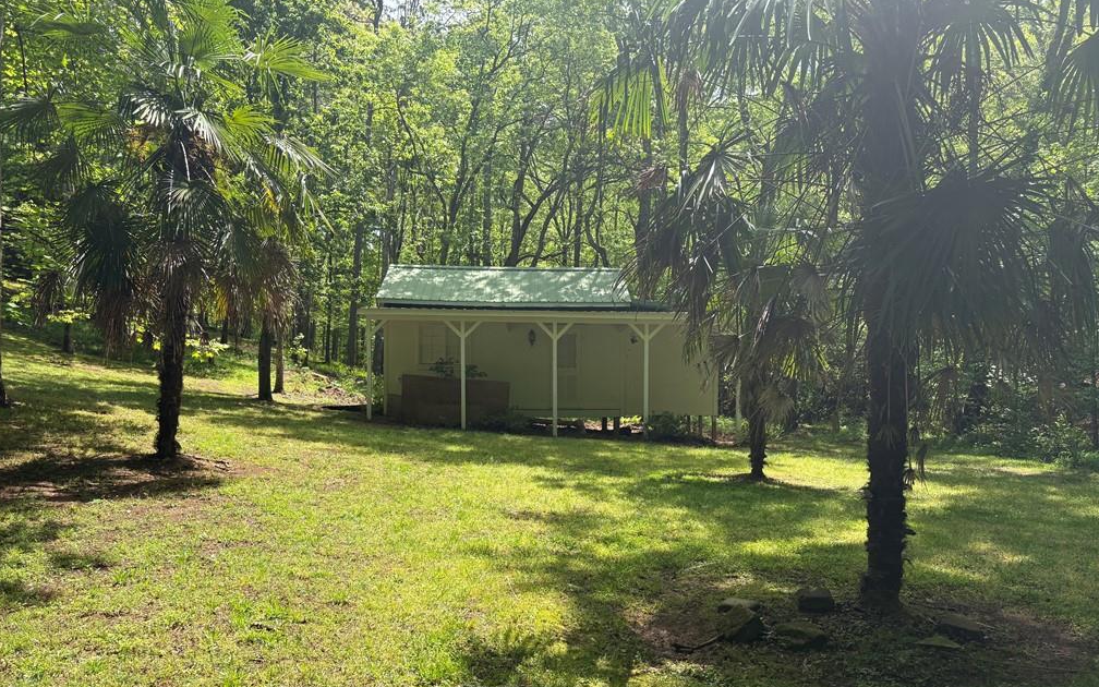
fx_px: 839
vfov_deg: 44.4
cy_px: 398
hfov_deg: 66.5
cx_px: 550
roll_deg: +1.1
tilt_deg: -1.4
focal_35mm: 28
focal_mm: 5.96
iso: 50
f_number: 1.6
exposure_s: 1/1001
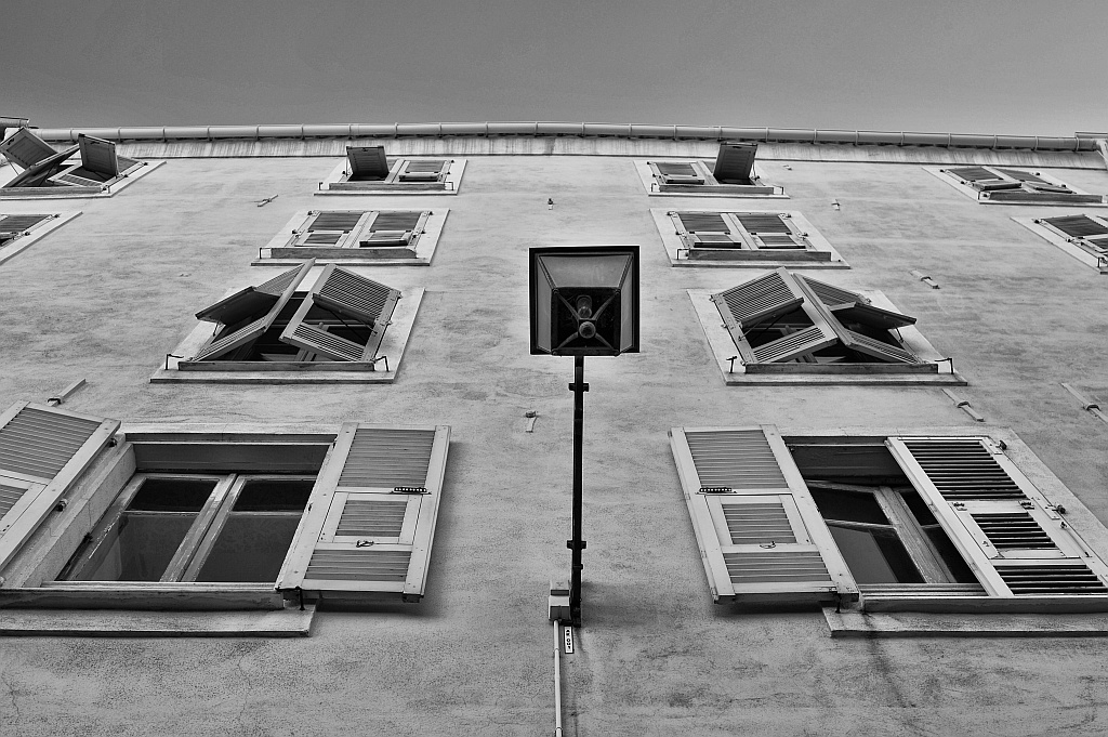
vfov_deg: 26.9
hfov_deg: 39.6
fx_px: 1538
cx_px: 554
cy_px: 368
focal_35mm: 50
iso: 200
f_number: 8
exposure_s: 1/320
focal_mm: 50
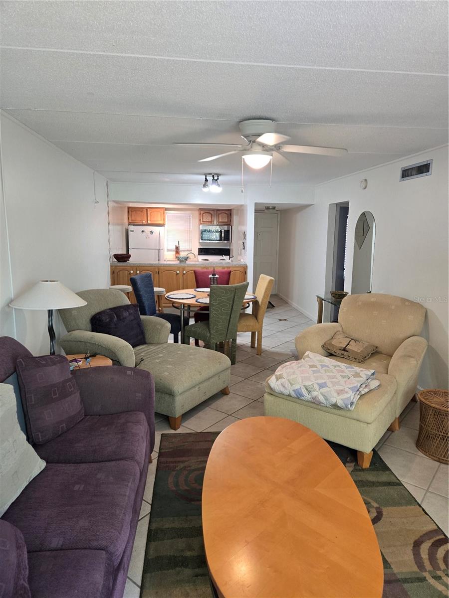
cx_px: 224
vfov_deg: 73.9
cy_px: 299
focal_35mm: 23
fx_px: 398
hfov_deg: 58.9
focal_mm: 5.4
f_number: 1.8
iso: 400
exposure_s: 1/120
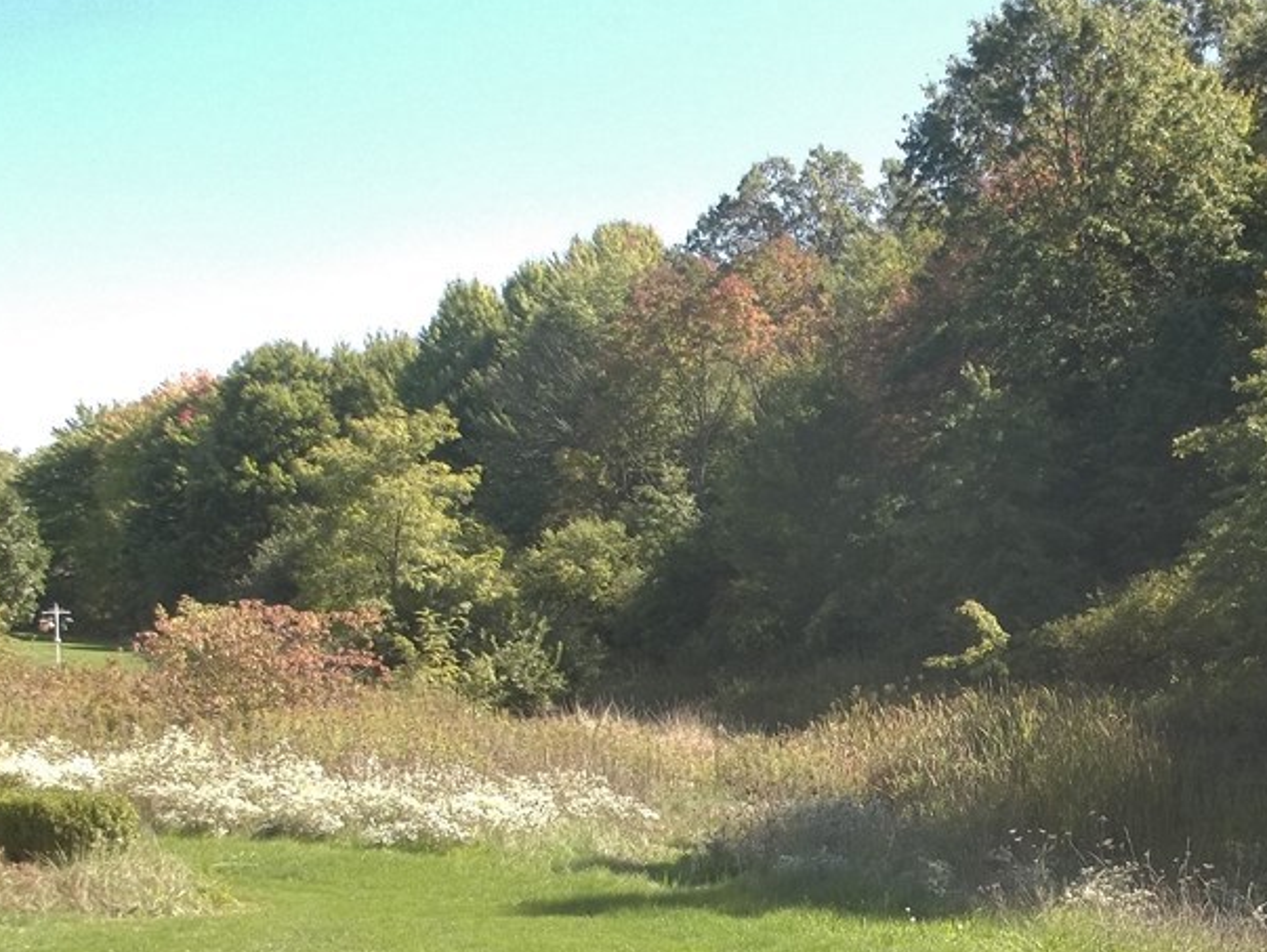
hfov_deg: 33.7
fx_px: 2051
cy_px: 750
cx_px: 946
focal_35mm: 56
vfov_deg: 25.7
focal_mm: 5.9
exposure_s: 1/320
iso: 80
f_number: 3.3
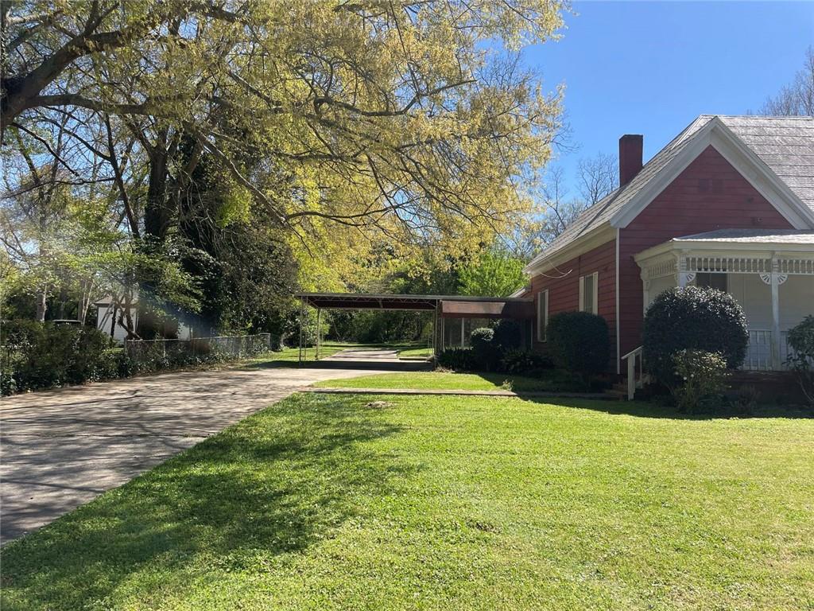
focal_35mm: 26
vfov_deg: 53.1
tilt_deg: +4.5
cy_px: 306
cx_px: 407
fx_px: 611
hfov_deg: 67.3
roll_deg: -1.3
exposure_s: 1/2053
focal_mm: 4.2
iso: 32
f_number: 1.6
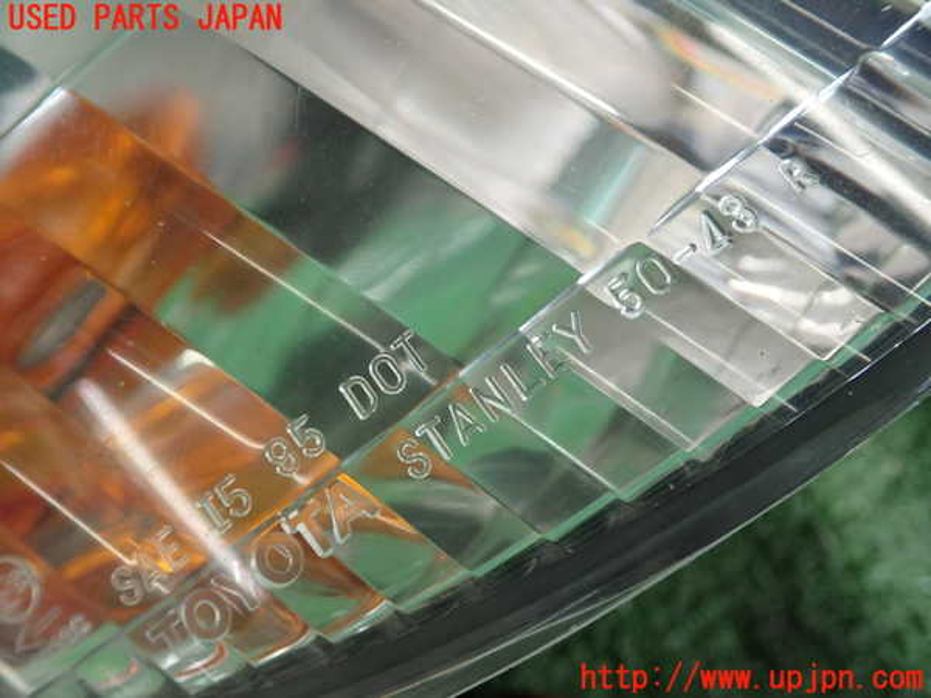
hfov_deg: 56.8
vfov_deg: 44.2
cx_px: 466
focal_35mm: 32
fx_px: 861
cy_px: 349
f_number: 2.4
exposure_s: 1/125
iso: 250
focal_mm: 5.79
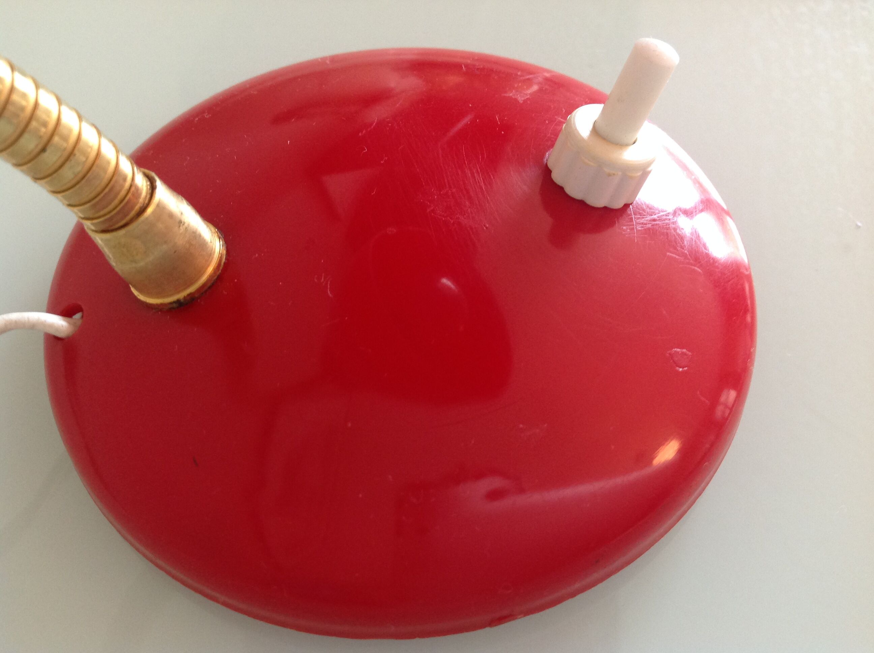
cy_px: 326
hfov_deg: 52.7
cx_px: 437
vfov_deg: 40.6
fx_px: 882
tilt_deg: -54.3
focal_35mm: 35
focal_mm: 4.28
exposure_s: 1/15
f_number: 2.4
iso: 125
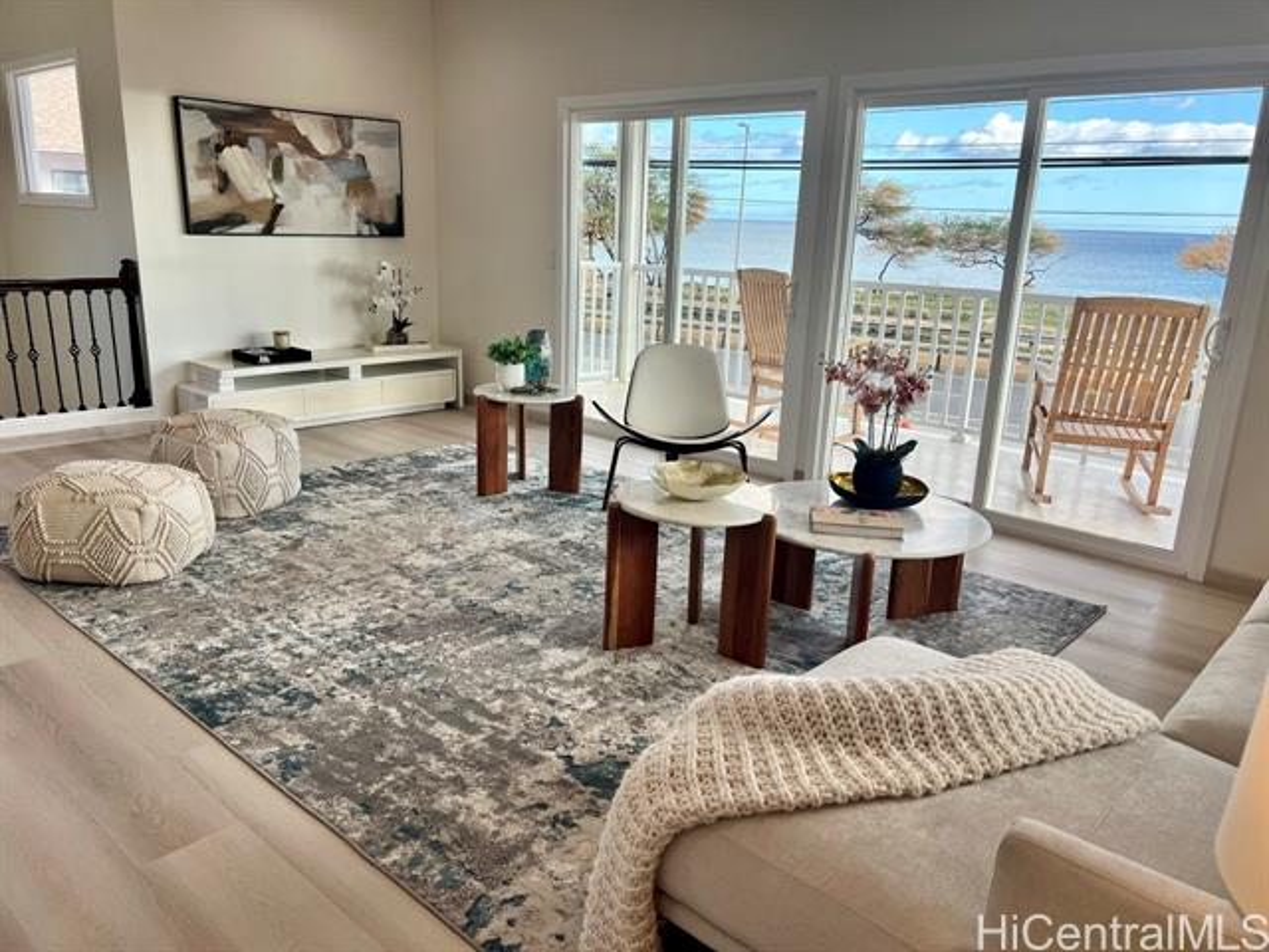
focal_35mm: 26
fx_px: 953
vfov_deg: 53.1
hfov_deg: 67.3
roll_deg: -1.9
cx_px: 634
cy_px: 476
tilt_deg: -16.5
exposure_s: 1/361
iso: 50
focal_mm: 5.7
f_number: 1.5
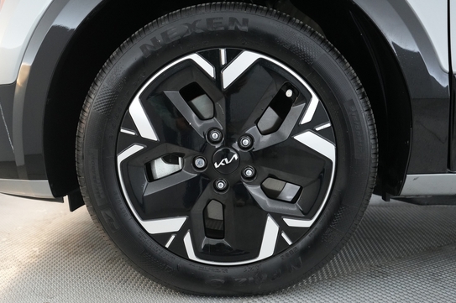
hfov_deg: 57.3
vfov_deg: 39.9
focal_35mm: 33
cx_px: 227
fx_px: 418
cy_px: 165
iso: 5000
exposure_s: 1/160
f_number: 2.8
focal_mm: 28
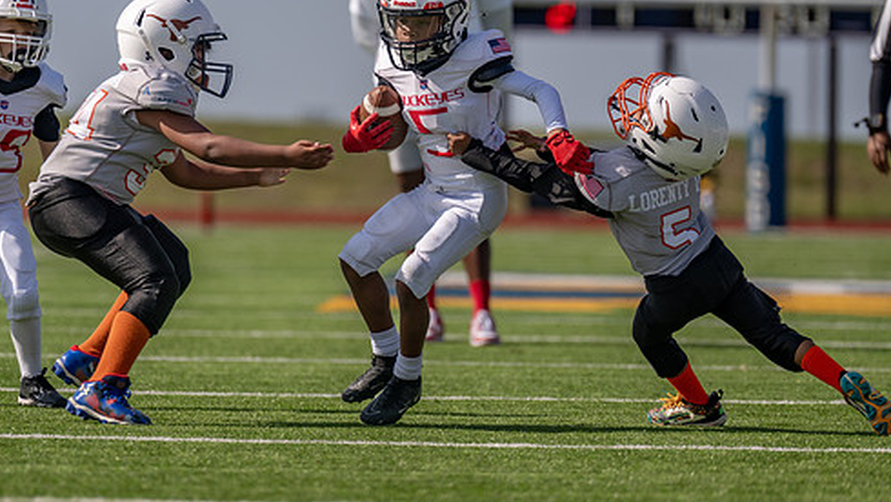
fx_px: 8792
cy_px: 224
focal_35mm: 372
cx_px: 393
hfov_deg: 5.8
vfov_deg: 3.3
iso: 160
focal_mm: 280
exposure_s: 1/2500
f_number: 4
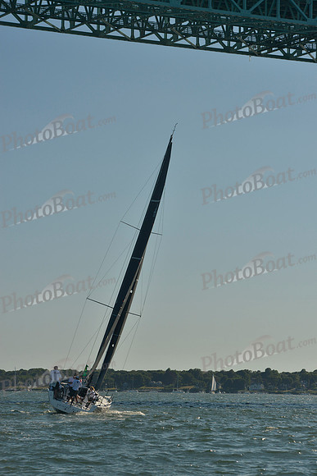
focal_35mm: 105
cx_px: 158
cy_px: 238
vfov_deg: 19.5
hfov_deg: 13.0
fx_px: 1386
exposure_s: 1/1250
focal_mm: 105
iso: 400
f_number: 9
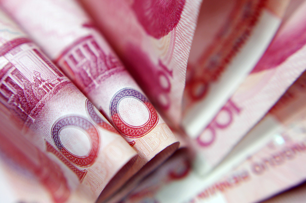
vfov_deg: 25.9
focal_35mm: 52
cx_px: 153
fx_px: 442
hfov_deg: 38.2
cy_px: 102
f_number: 2.4
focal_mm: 35
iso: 200
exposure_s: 1/125
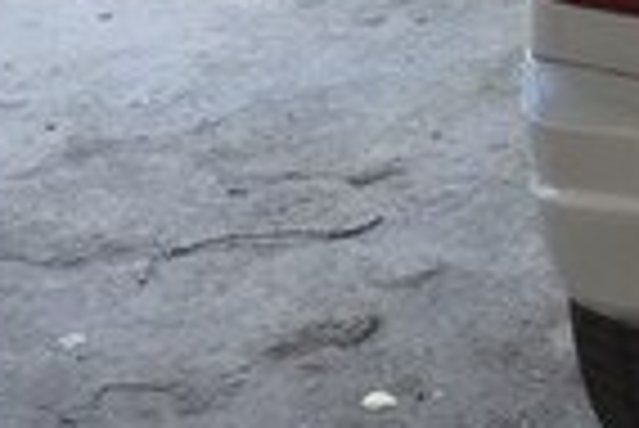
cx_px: 1274
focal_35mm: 140
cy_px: -173
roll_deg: -1.3
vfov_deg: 9.6
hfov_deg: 12.8
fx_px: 2488
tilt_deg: -16.0
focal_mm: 4.15
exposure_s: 1/100
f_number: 2.2
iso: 50
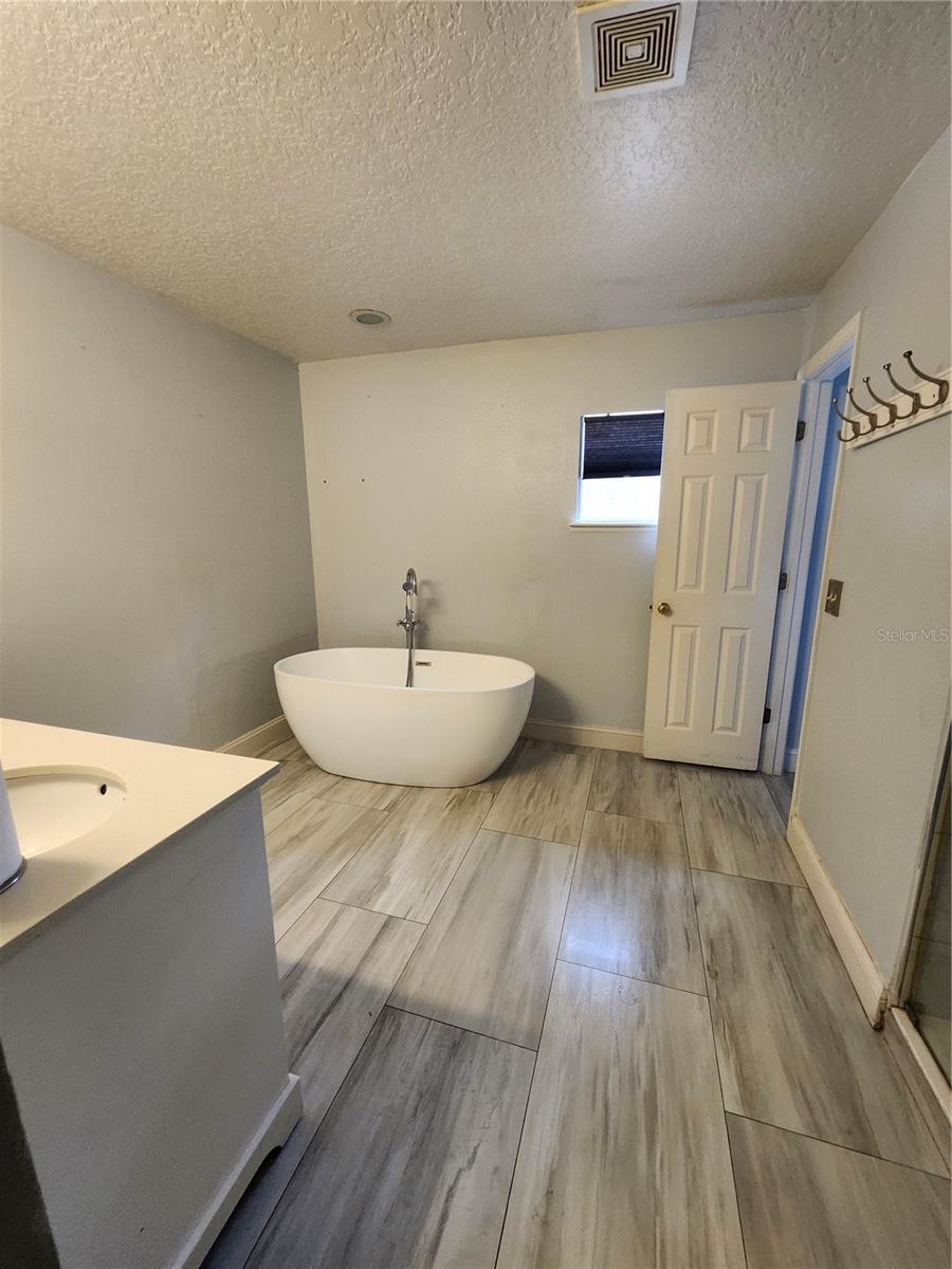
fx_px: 477
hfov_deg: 89.9
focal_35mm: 13
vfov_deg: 106.2
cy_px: 634
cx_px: 476
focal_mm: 1.74
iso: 320
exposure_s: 1/60
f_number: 2.2
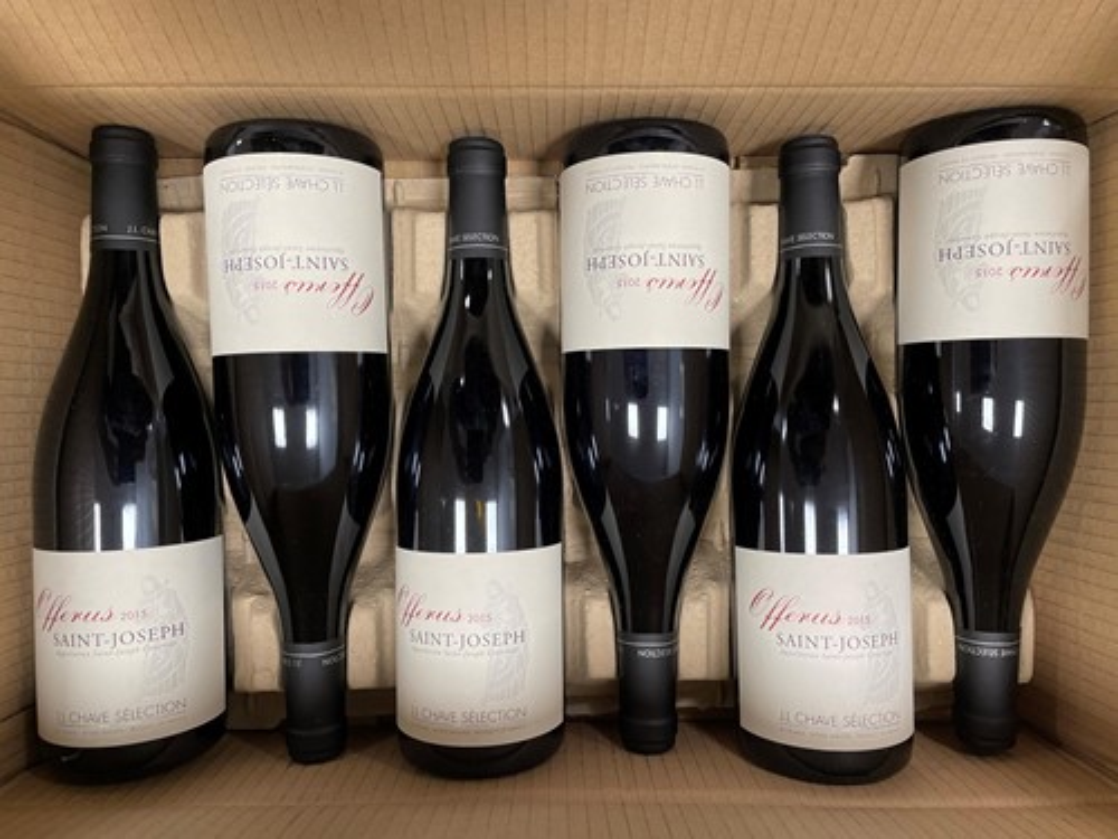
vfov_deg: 53.1
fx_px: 840
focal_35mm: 26
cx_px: 559
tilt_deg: -89.5
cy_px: 420
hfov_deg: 67.3
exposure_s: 1/100
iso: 125
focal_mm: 4.2
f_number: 1.6
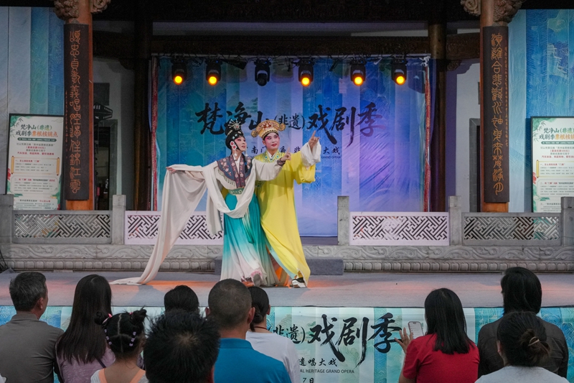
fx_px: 1004
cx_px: 287
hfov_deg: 31.9
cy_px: 192
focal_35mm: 63
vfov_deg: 21.6
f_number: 5.6
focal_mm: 42
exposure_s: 1/320
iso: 1600
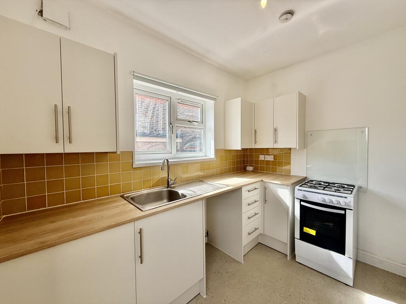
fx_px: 164
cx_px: 203
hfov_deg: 102.1
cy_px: 152
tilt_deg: -0.6
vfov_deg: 85.7
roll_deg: +0.7
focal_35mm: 14
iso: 50
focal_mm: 2.22
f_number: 2.2
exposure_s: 1/303
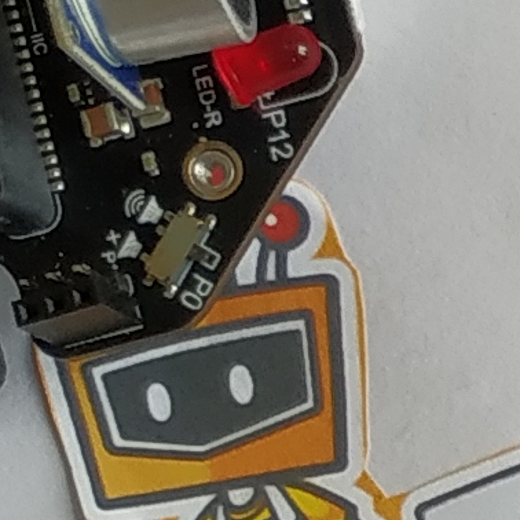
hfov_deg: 6.4
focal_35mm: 226
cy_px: 1184
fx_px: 3841
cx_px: 2028
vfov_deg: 7.3
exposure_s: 1/100
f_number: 1.9
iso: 100
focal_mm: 3.94
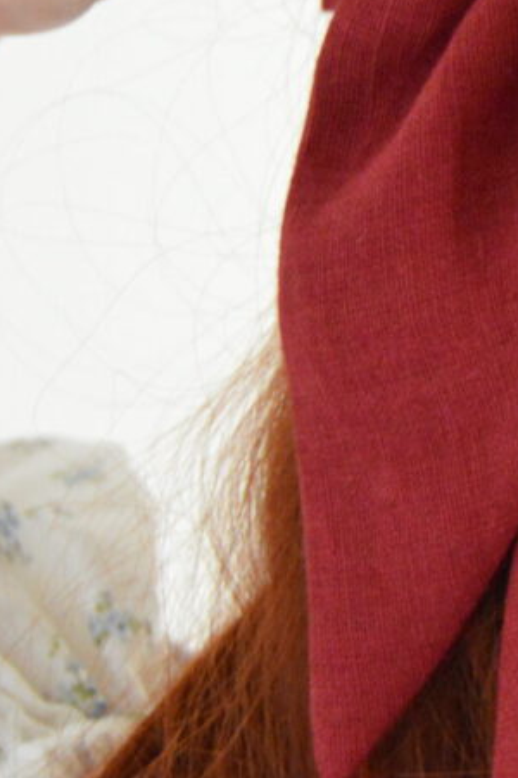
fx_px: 3675
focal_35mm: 170
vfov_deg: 12.1
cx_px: 763
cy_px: 267
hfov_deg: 7.9
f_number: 4.5
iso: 3200
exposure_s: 1/60
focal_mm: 34
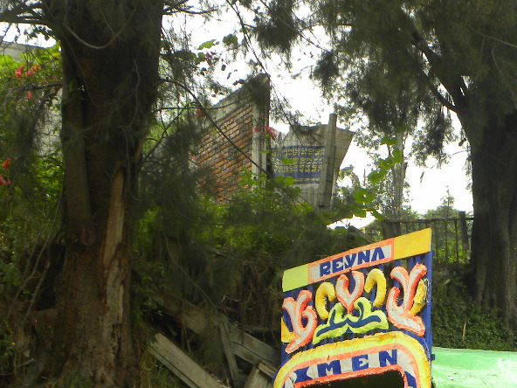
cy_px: 370
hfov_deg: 23.5
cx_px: 510
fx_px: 1195
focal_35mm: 80
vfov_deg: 18.1
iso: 64
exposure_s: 1/133
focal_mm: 6.6
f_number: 4.5
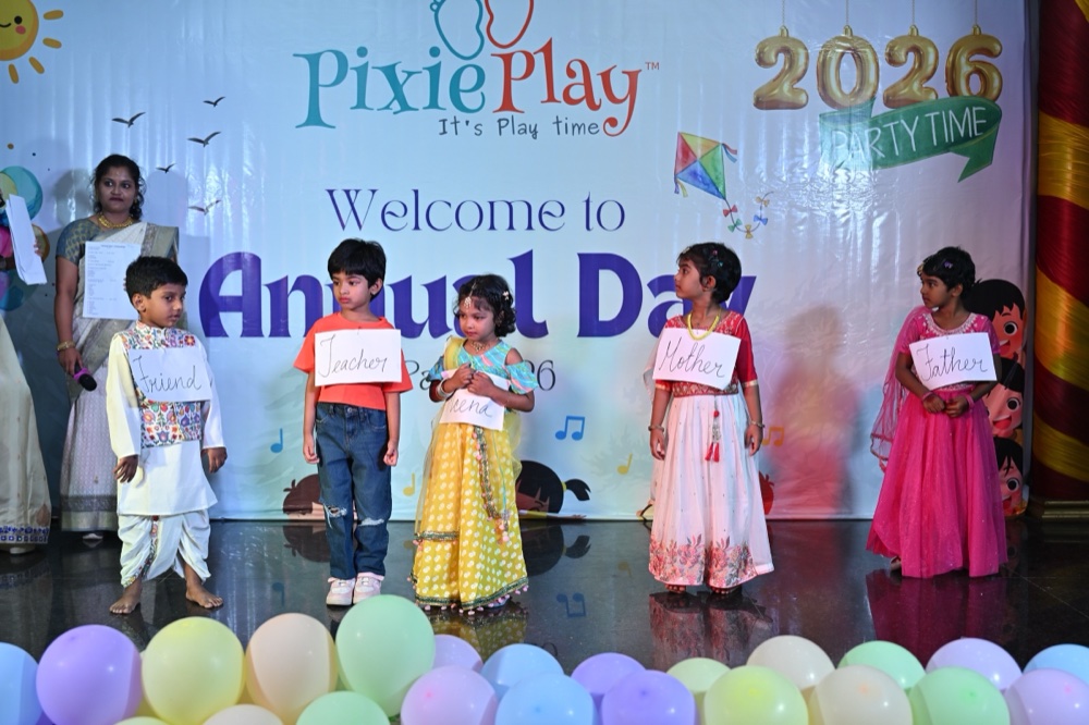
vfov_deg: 31.2
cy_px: 362
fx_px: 1300
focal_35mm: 43
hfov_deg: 45.4
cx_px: 544
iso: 250
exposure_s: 1/160
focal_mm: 43
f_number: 4
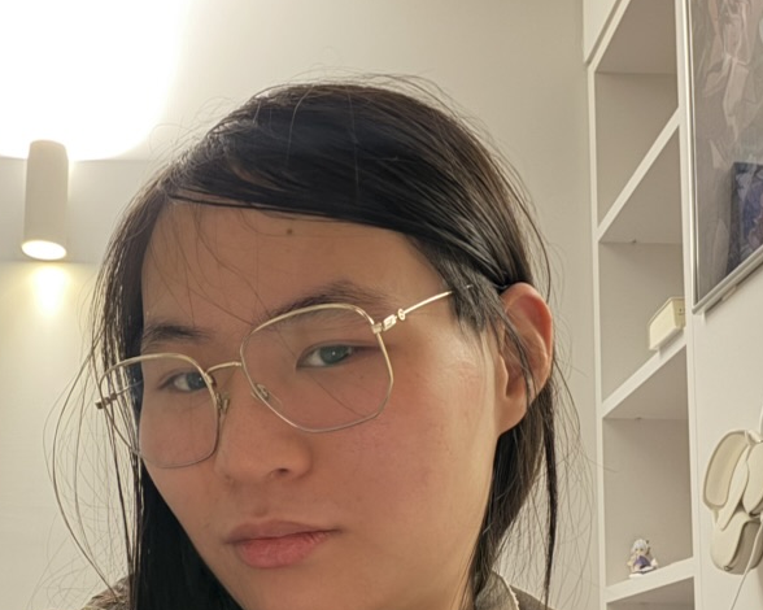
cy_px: 544
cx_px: 333
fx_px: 1151
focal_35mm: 51
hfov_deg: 36.6
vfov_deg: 28.6
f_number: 1.9
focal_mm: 2.71
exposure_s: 1/10
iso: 640
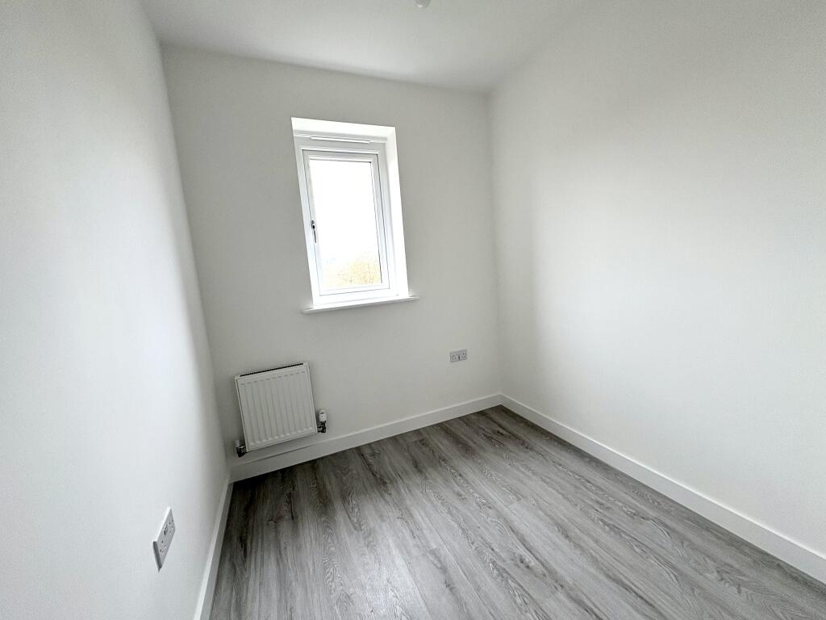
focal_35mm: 14
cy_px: 310
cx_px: 413
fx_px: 334
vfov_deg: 85.7
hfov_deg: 102.1
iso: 64
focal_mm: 2.22
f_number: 2.2
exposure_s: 1/129
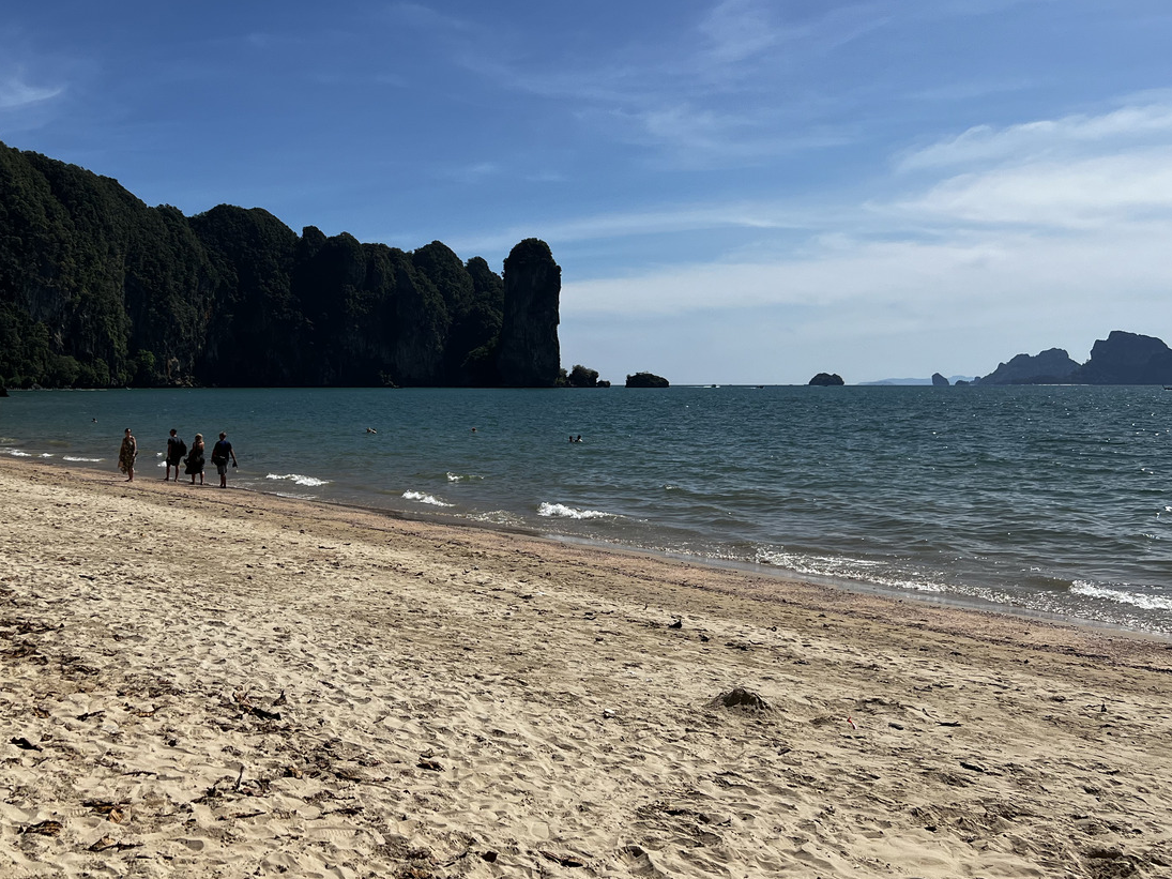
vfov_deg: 37.6
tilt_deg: +0.8
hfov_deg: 48.2
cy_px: 367
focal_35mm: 38
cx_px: 391
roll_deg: +0.2
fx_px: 1286
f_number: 1.5
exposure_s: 1/9434
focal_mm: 5.7
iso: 50
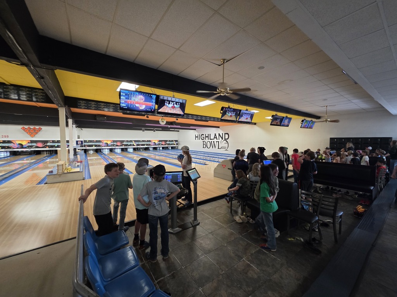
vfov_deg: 89.9
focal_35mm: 13
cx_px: 198
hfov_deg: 106.2
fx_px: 149
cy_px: 148
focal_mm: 2.2
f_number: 1.9
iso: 400
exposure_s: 1/51
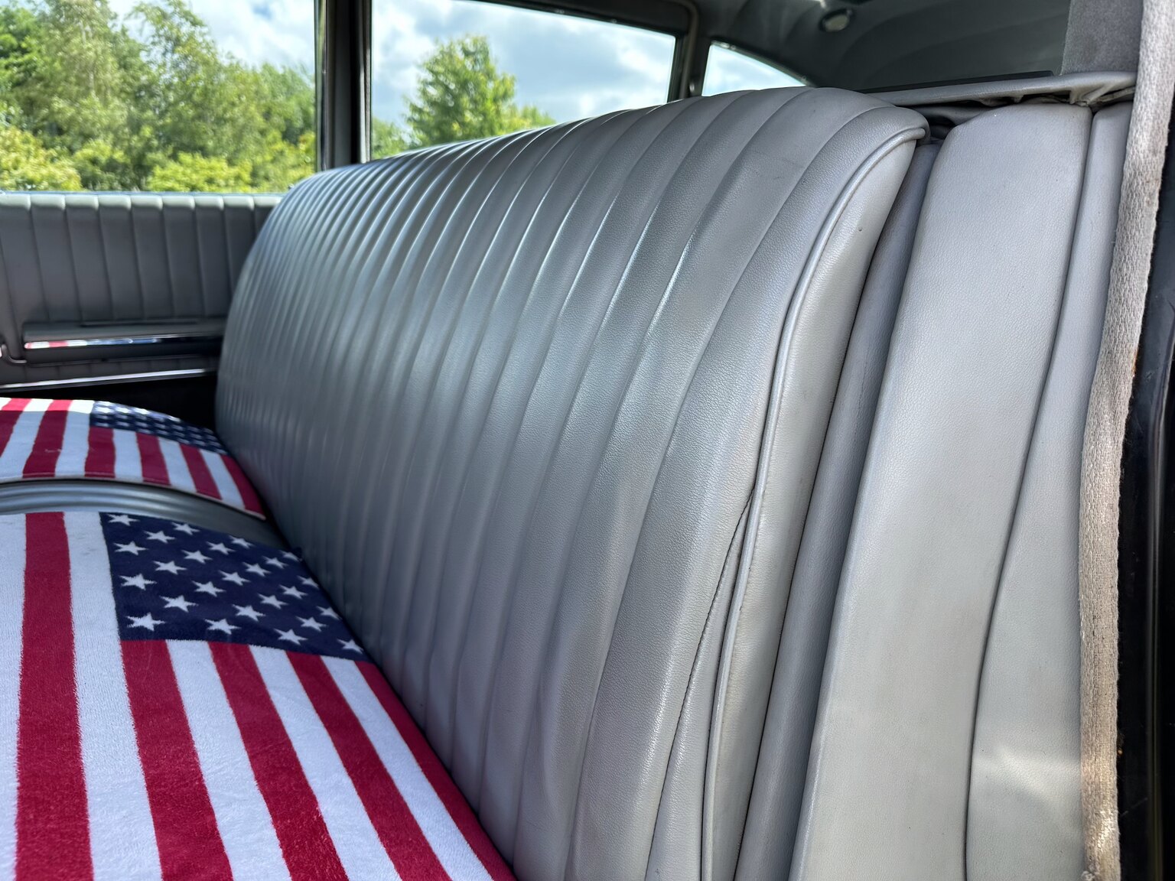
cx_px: 588
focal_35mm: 24
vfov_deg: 56.8
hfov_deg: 71.6
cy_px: 440
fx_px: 815
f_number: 1.78
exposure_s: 1/962
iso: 80
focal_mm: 6.86
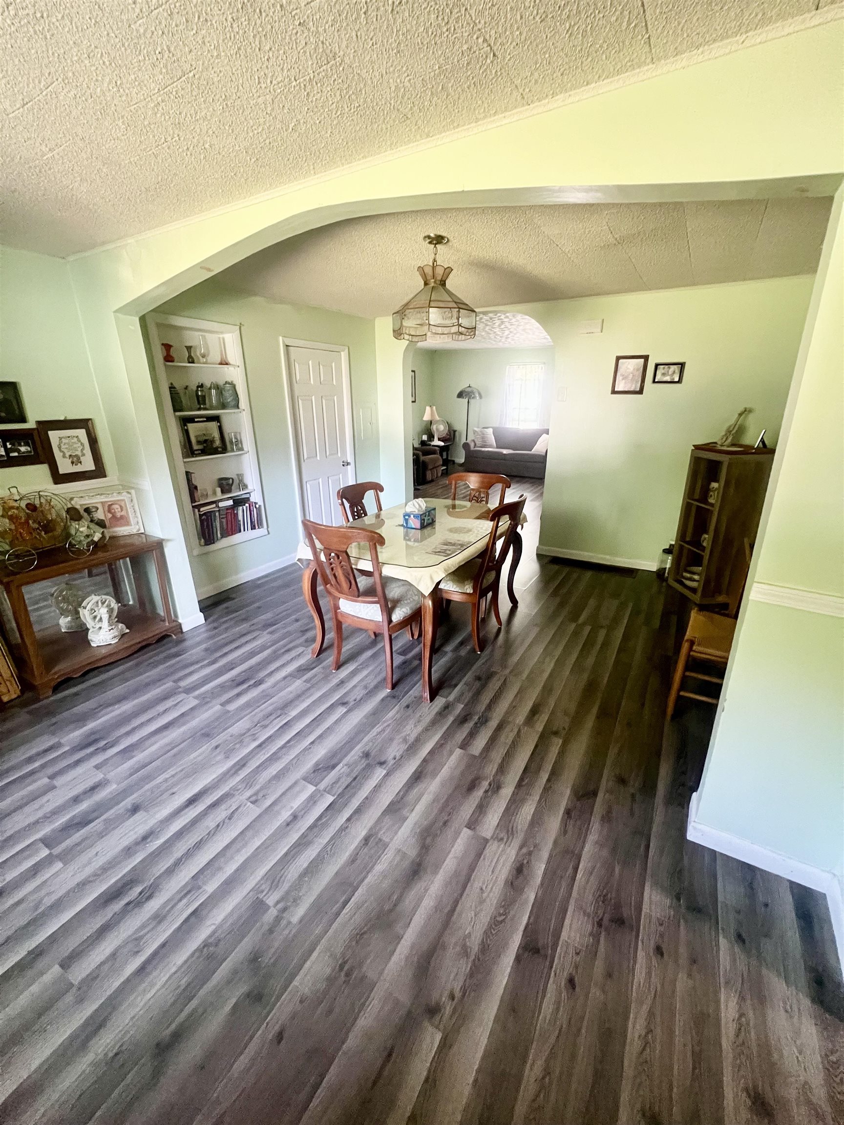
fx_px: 423
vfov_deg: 106.2
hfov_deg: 89.9
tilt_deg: -20.4
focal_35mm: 13
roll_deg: +0.9
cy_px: 562
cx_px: 422
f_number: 1.8
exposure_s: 1/60
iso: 1000
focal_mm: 1.57
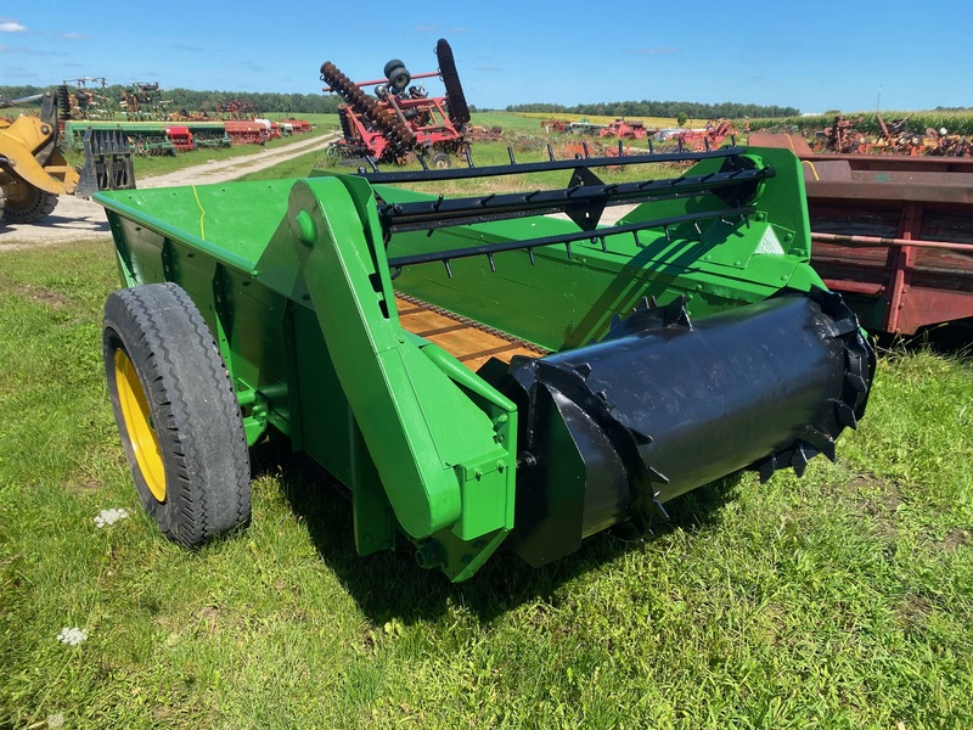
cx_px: 486
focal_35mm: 26
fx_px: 731
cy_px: 365
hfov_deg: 67.3
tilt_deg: -18.1
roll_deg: -1.9
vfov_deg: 53.1
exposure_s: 1/1565
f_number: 1.8
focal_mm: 4.25
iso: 32
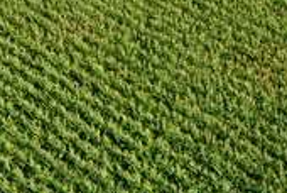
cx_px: 314
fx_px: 1182
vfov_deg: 8.5
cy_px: -262
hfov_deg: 13.6
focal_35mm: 148
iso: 100
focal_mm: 10.26
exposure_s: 1/80
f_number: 11
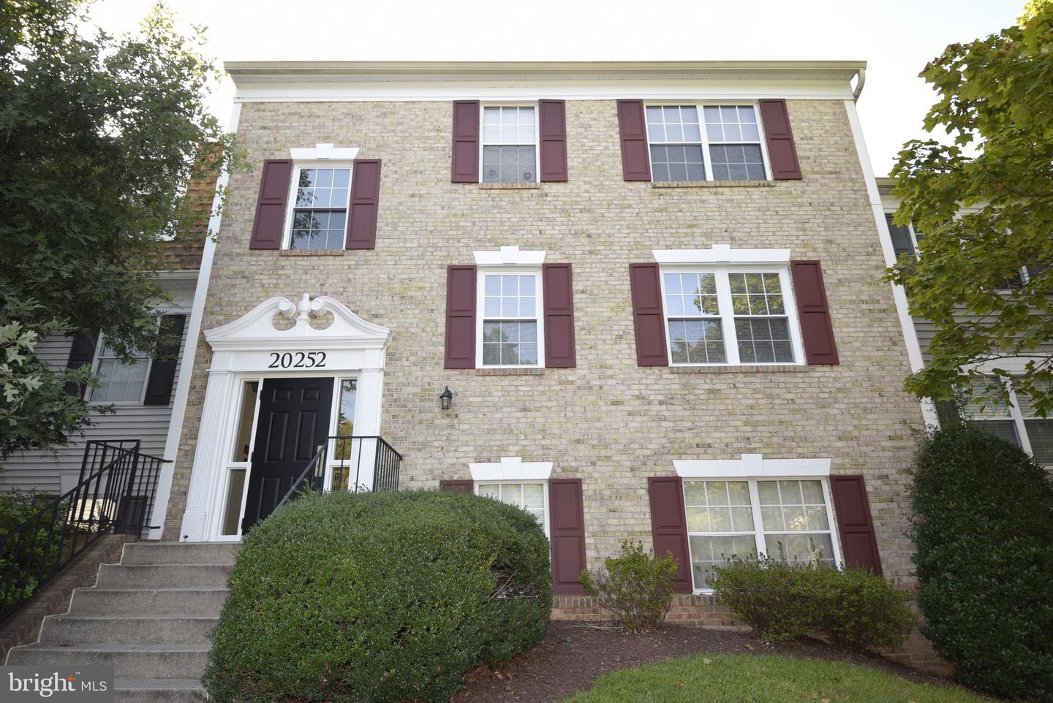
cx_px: 526
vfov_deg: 63.3
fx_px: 571
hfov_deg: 85.4
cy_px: 352
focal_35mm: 20
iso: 320
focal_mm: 13
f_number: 5.6
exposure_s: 1/125
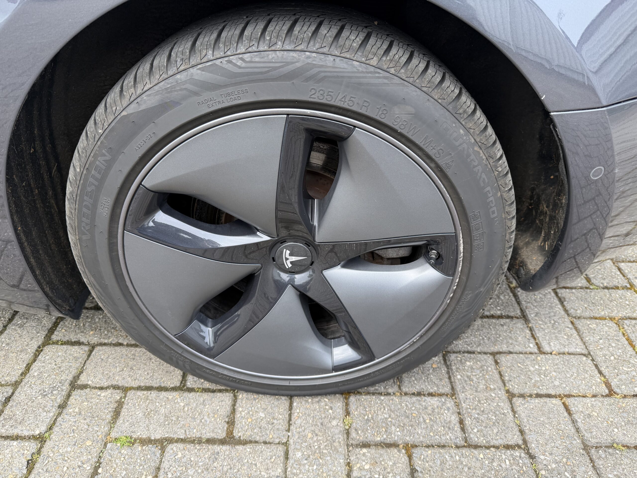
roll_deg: -2.5
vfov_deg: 56.8
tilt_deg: -35.5
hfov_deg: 71.6
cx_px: 318
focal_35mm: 24
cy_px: 239
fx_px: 442
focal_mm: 6.76
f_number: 1.78
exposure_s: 1/497
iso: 80
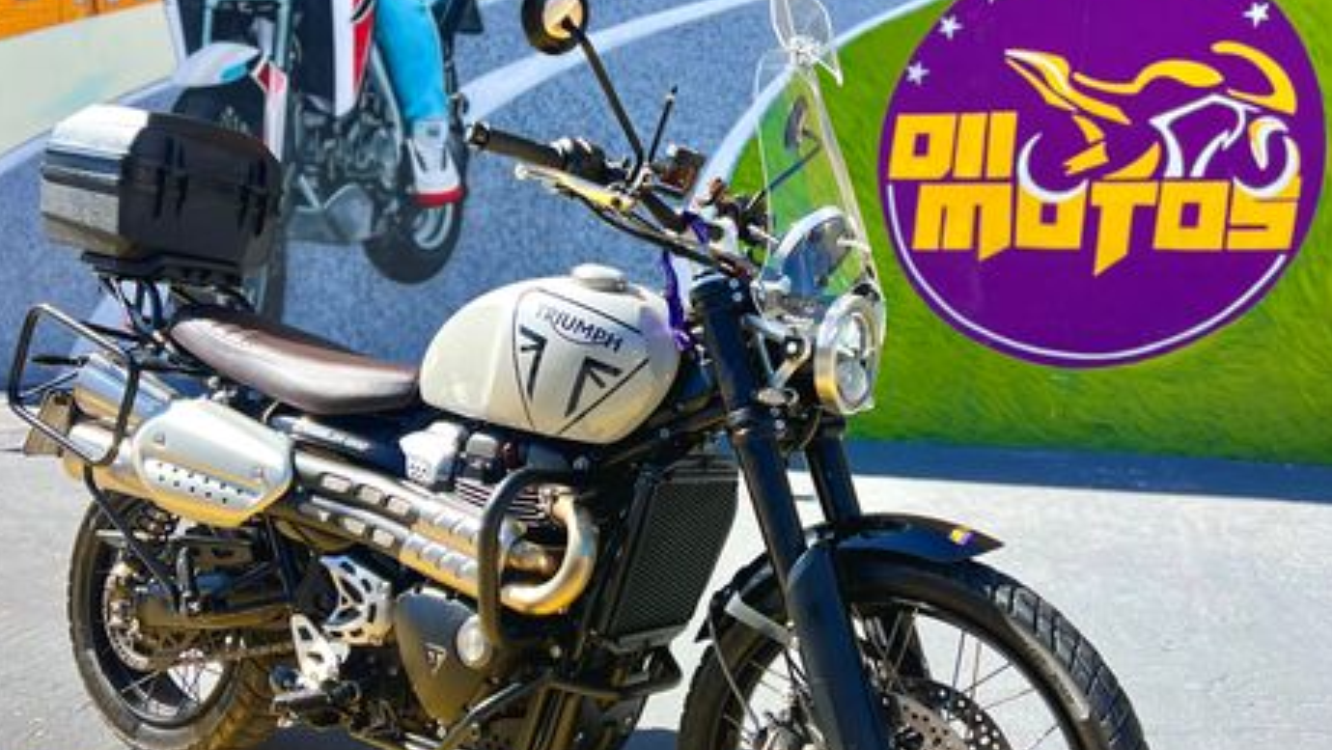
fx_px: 1024
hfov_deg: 66.1
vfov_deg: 40.1
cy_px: 420
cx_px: 660
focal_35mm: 29
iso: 50
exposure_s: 1/1171
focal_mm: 5.7
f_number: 1.5
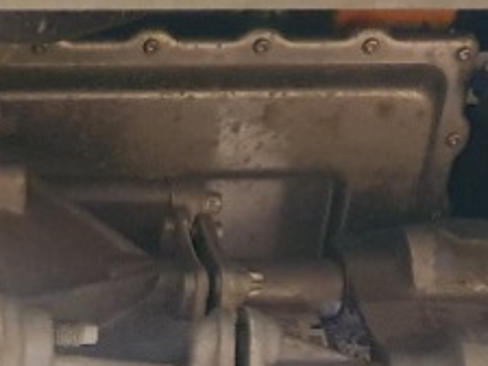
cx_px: -115
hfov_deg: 13.7
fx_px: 1960
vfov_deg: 10.2
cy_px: 584
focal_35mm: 139
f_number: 1.5
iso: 500
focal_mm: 4.32
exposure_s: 1/13
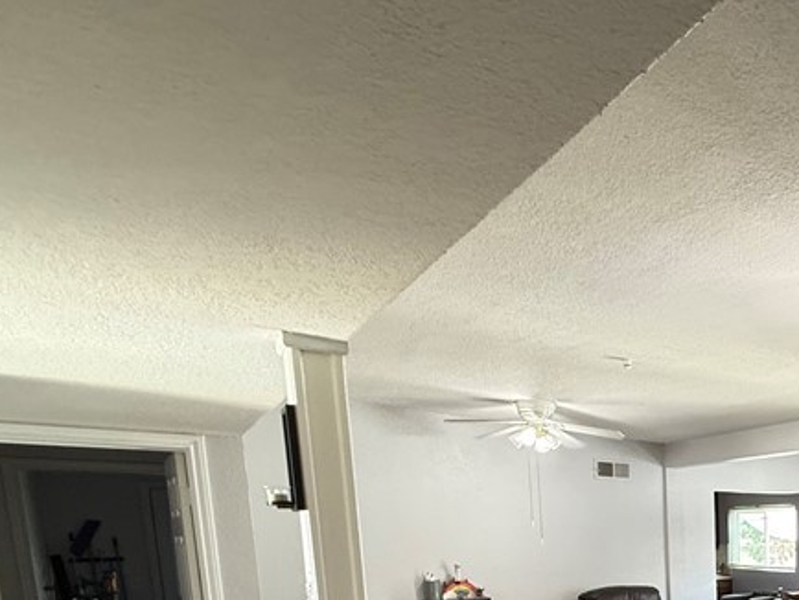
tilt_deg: -8.9
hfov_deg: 45.8
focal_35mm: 33
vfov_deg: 36.9
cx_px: 812
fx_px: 762
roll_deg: +0.3
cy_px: 644
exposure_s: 1/60
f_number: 2.2
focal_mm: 2.22
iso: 400
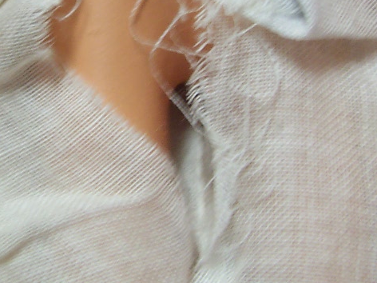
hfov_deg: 20.7
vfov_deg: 15.5
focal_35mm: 94
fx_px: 1024
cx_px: 88
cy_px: 18
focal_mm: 5.6
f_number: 2.8
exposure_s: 1/45
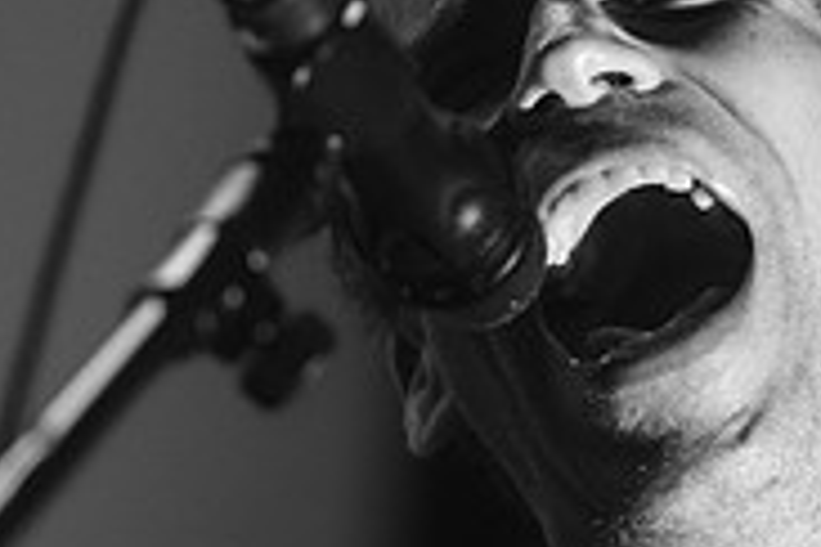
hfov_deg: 4.1
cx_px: 516
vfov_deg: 2.7
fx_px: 11584
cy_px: 433
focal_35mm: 508
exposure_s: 1/320
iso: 3200
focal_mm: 160
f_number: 3.2
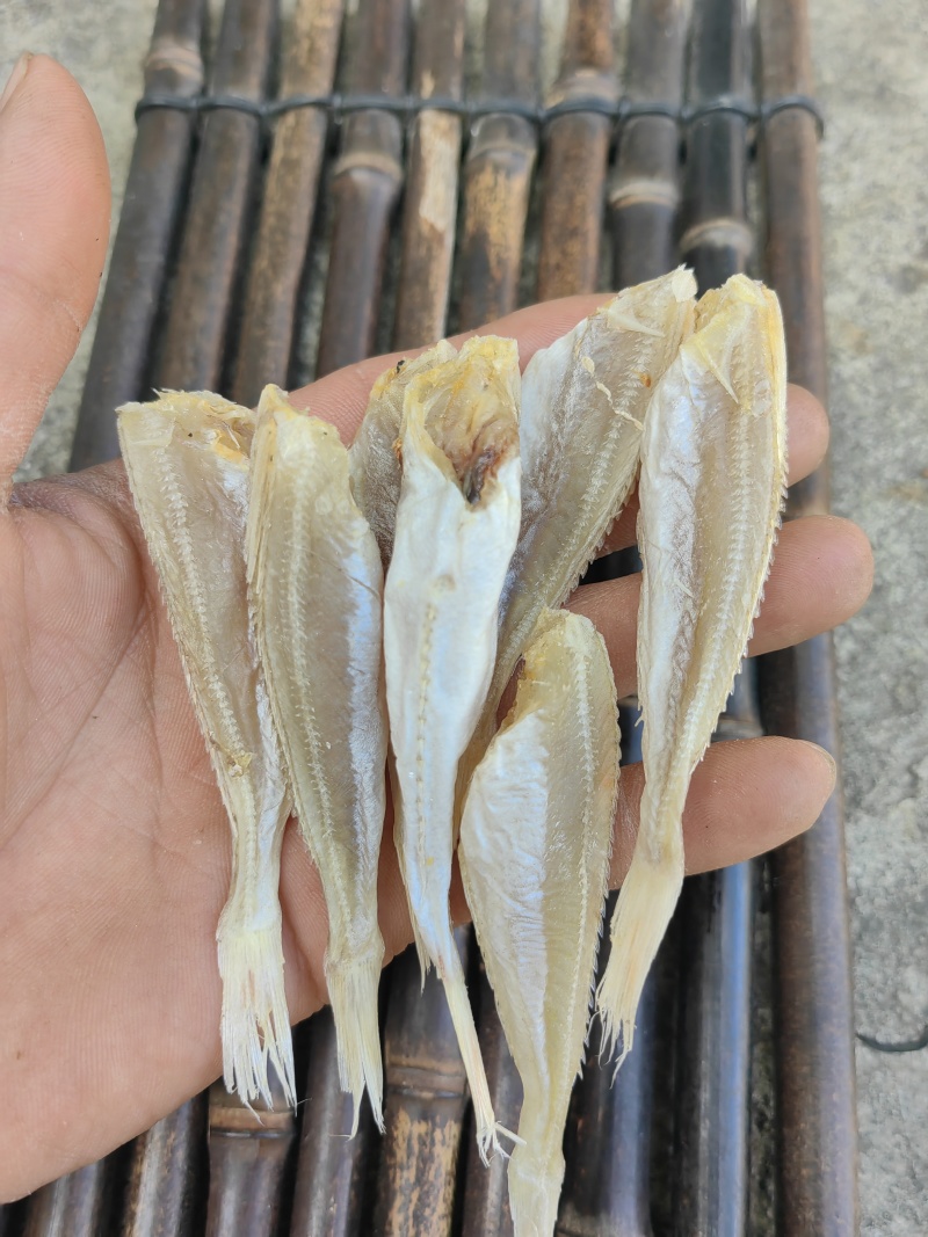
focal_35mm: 27
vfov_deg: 65.3
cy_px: 618
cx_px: 464
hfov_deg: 51.3
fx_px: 965
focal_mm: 5.54
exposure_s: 1/626
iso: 160
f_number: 1.8
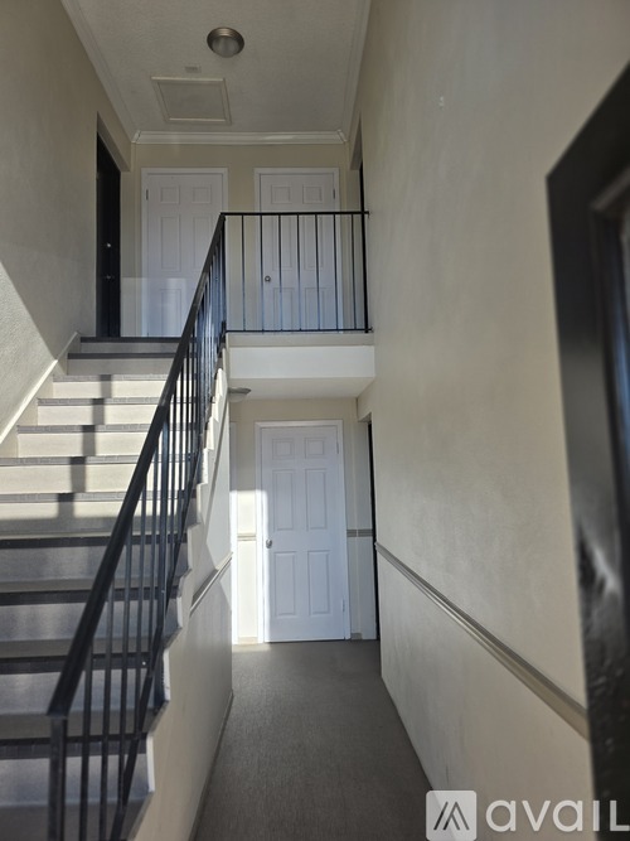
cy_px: 420
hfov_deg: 58.9
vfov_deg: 73.9
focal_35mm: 23
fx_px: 558
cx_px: 315
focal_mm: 6.3
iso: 25
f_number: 1.7
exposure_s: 1/359
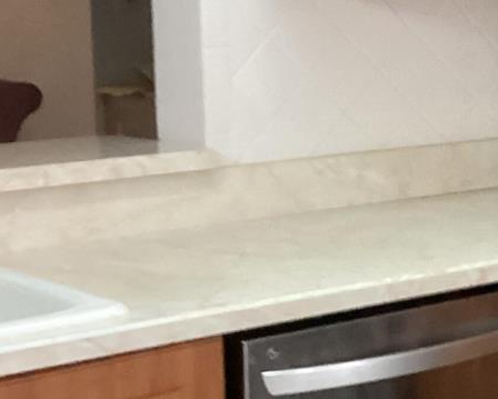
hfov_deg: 15.5
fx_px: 1593
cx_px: 870
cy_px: 150
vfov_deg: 14.3
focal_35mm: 108
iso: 400
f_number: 2.4
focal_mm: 3.3
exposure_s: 1/30
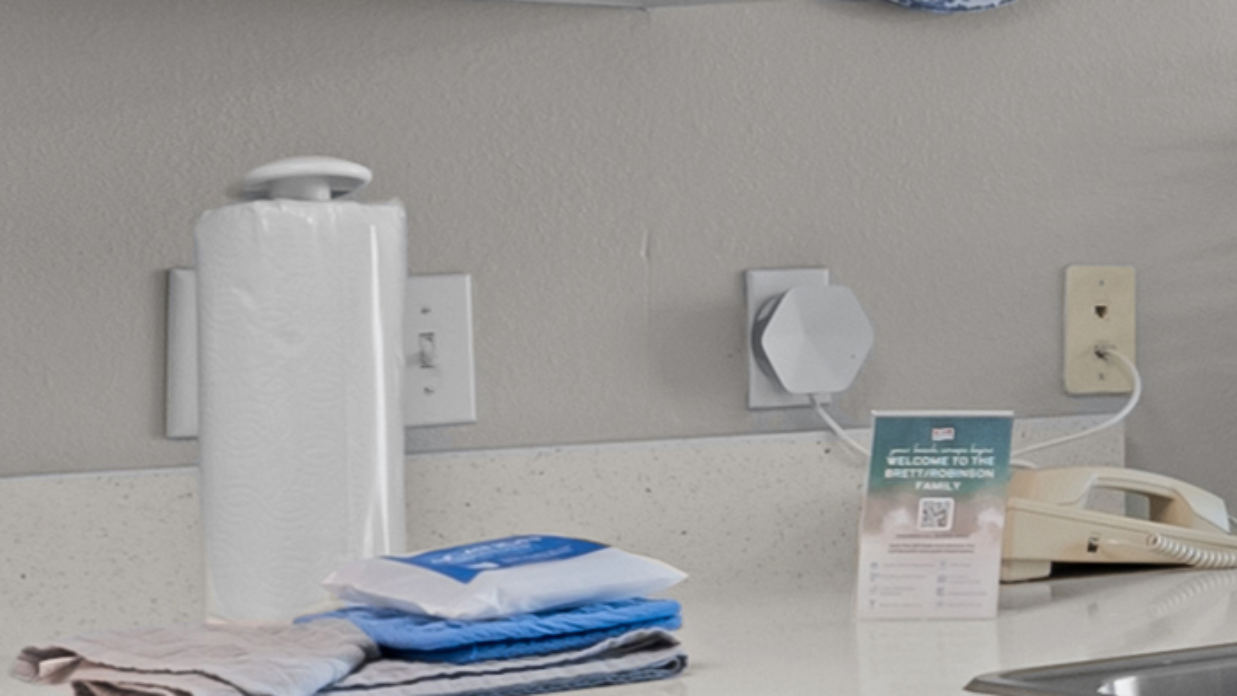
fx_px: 3346
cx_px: 2431
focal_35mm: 102
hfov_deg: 16.4
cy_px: 192
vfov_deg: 11.8
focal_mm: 16
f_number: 9
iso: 640
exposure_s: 1/10
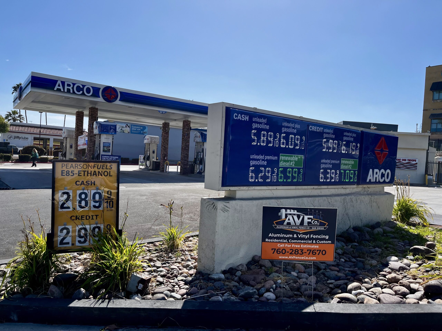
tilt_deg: -2.2
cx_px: 221
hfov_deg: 67.3
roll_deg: -4.4
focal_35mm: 26
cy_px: 166
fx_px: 332
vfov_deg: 53.1
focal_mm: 5.1
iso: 50
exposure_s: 1/5076
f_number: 1.6
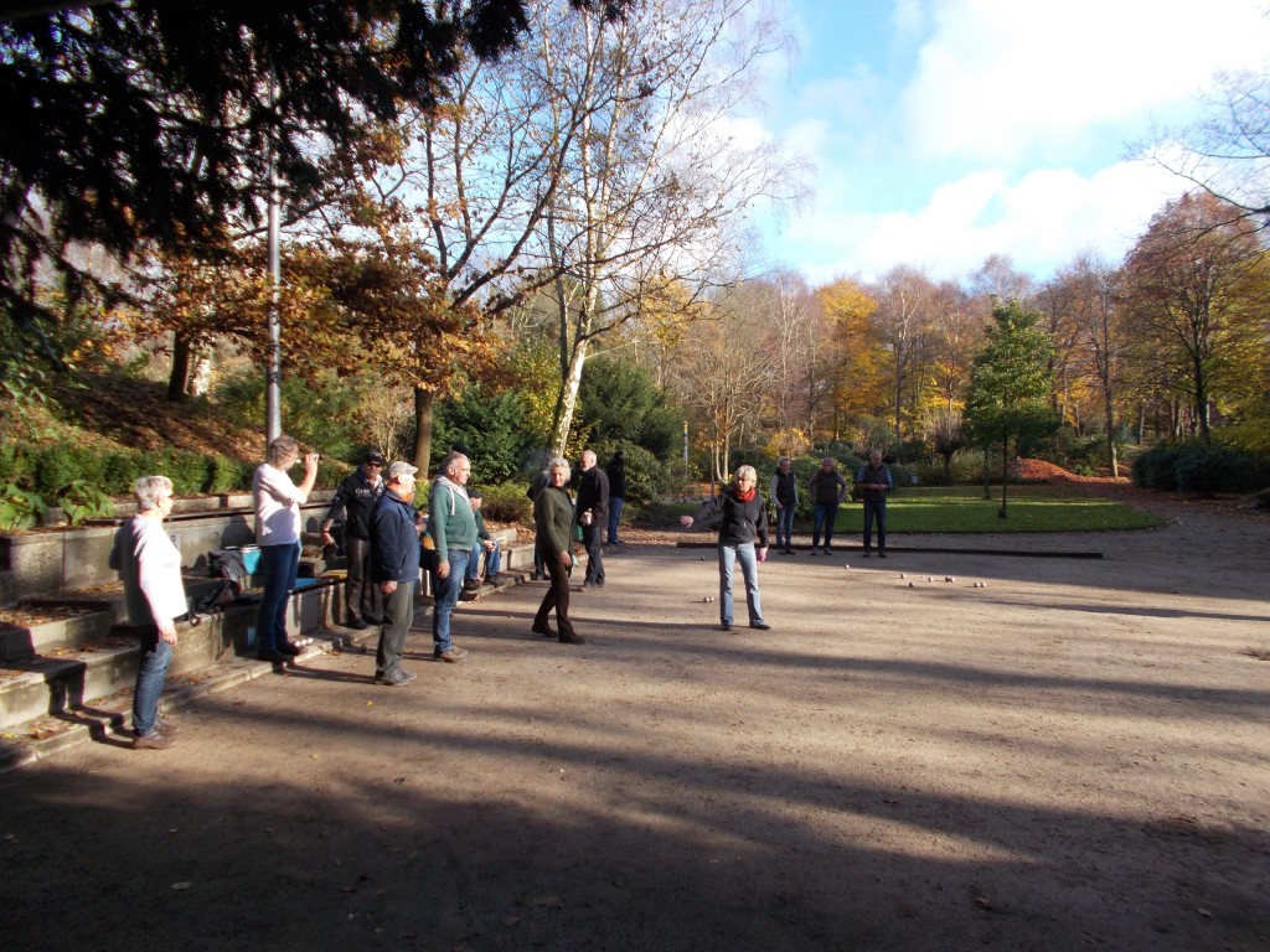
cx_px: 635
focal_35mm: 26
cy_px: 476
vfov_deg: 53.1
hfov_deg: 67.3
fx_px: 954
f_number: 3.2
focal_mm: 4.6
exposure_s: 1/320
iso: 80
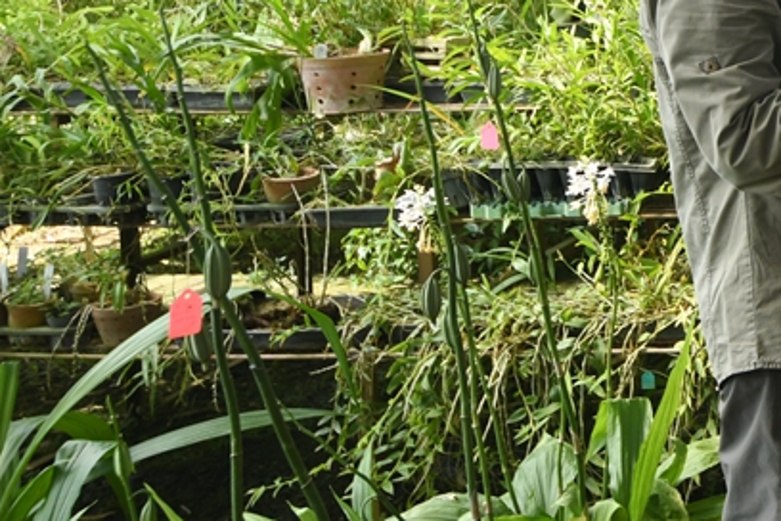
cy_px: 21
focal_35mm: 53
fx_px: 1150
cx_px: 1131
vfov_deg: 24.5
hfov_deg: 27.6
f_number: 7.1
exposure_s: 1/160
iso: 800
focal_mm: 18
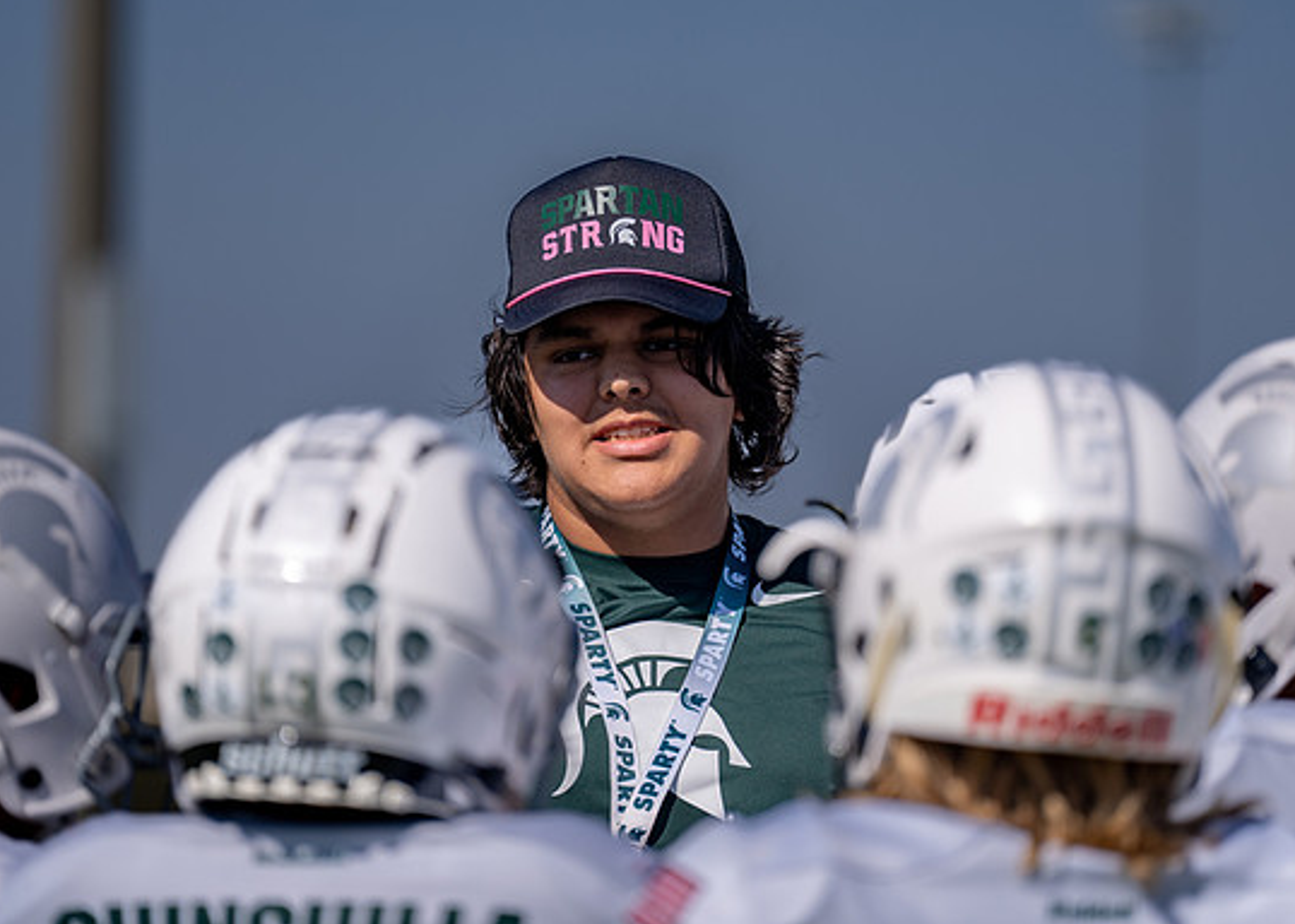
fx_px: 8567
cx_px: 678
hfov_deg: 8.6
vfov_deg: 6.2
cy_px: 465
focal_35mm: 233
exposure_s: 1/5000
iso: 100
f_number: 2.8
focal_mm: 197
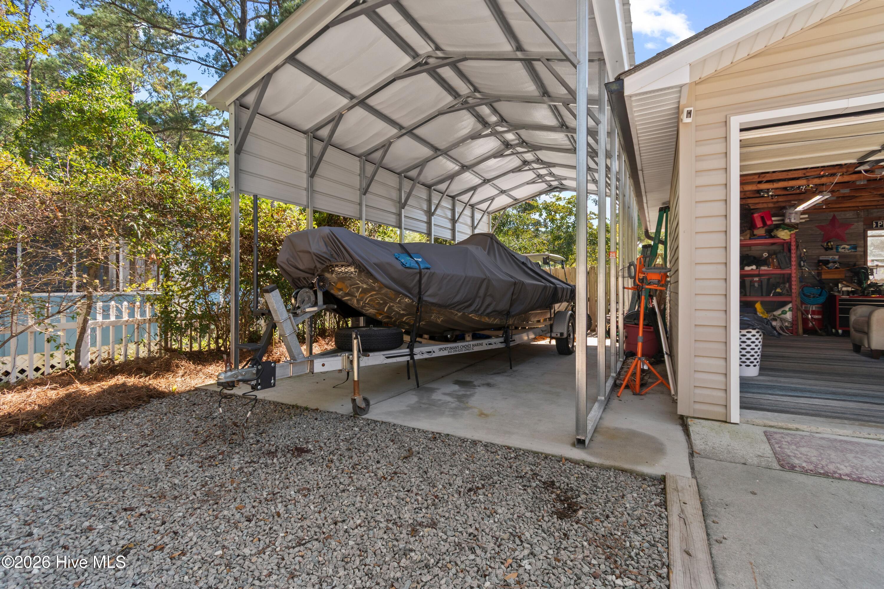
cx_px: 442
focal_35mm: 15
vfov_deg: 77.3
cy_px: 294
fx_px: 368
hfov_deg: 100.4
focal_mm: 10
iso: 100
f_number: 4.5
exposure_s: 1/30
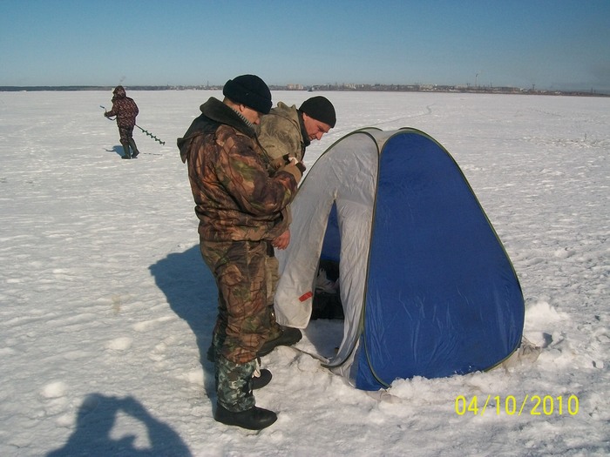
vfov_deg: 39.7
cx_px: 305
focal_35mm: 36
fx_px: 634
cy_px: 228
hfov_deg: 51.4
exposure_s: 1/1401
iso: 80
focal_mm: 6
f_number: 4.8
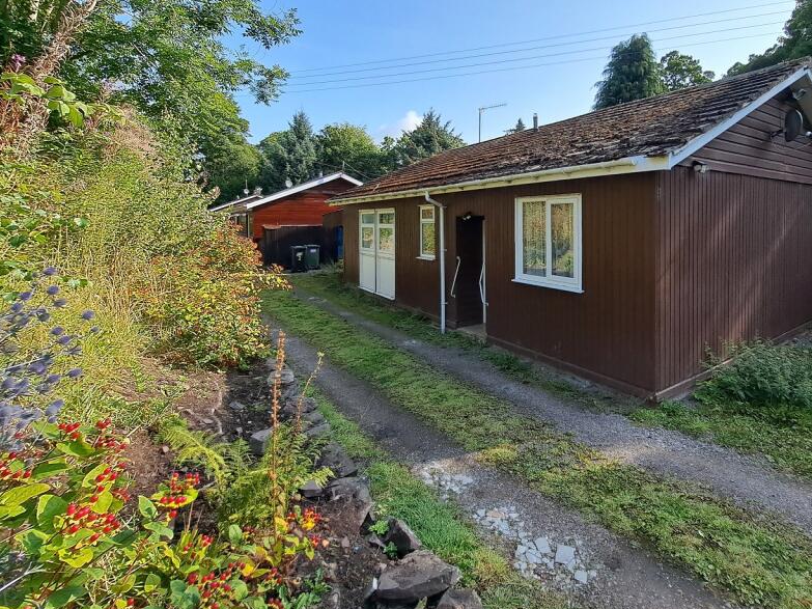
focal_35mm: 17
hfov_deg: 89.0
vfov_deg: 73.5
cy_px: 231
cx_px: 513
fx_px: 399
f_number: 2.2
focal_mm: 1.74
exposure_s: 1/1004
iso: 50
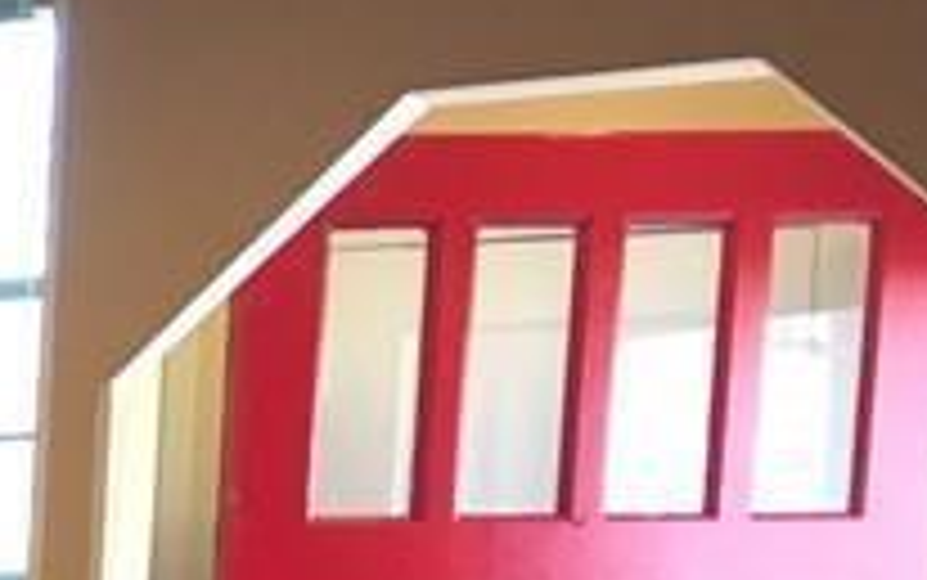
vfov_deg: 8.0
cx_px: -1206
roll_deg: -0.7
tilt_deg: -9.3
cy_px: 1385
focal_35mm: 153
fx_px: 3867
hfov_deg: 11.6
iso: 40
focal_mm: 4.15
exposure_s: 1/30
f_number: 2.2
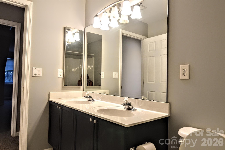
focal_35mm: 24
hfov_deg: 73.8
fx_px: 150
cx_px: 112
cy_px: 75
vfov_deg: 53.0
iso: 400
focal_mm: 16
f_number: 4
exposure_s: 1/60
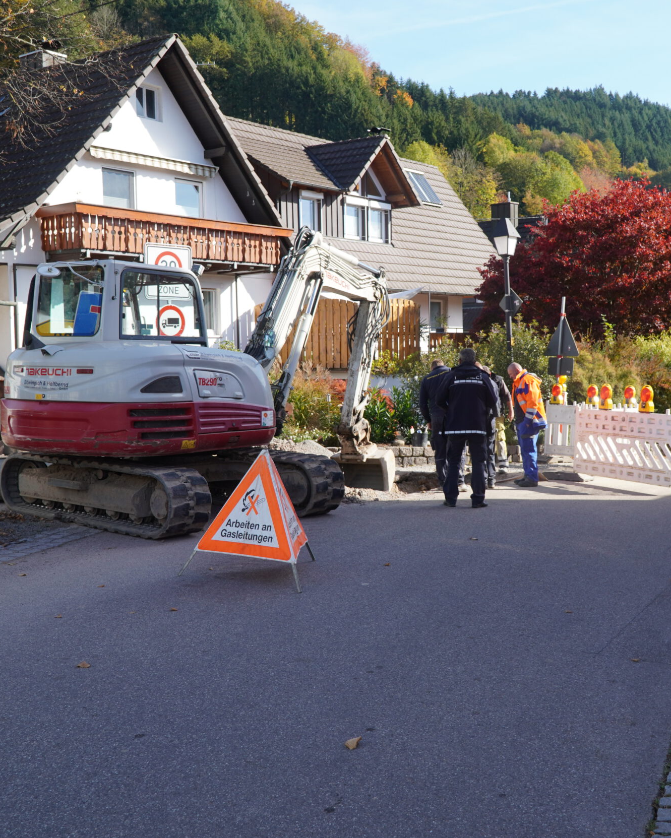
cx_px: 416
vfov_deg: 46.8
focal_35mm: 39
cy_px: 415
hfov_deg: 38.0
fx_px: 968
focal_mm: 18
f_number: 6.3
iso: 100
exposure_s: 1/160
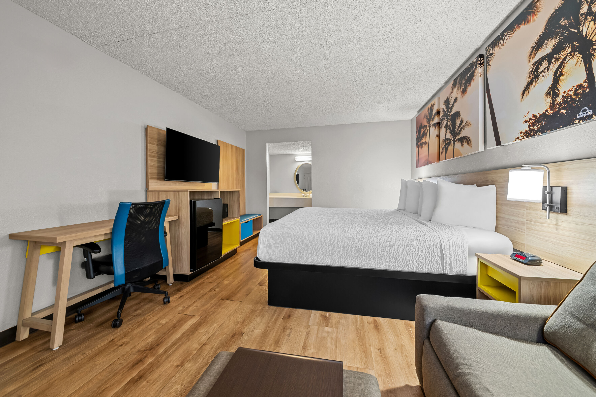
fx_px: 199
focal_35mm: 12
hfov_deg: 112.7
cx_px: 298
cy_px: 198
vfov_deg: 89.9
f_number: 8
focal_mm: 12
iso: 400
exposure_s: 1.6
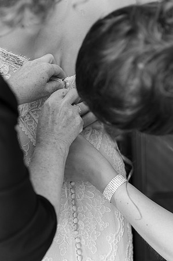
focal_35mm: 70
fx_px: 506
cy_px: 130
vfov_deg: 28.9
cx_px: 86
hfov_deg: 19.4
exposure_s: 1/60
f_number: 4.5
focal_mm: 70
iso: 1600
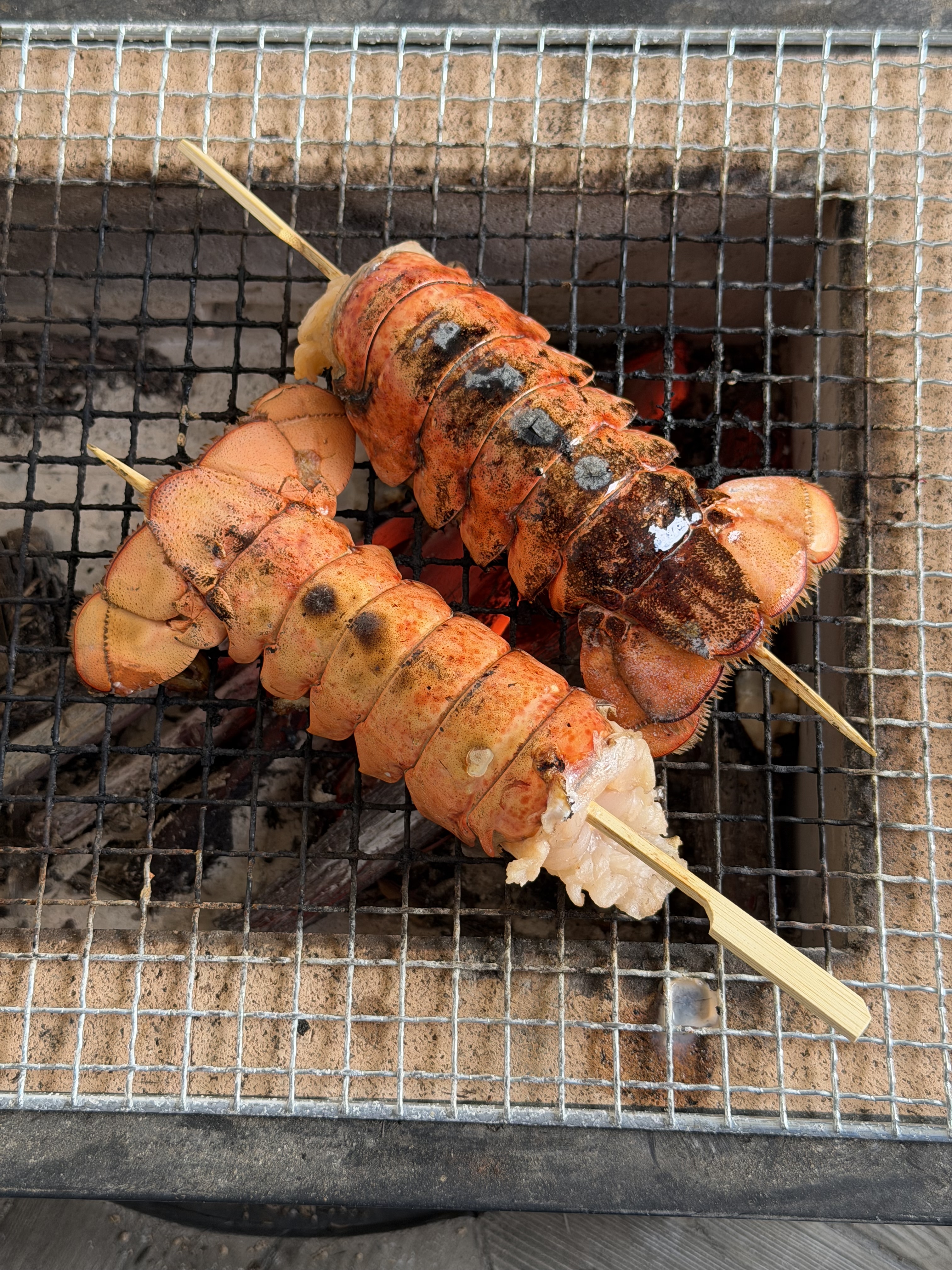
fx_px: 1760
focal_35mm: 48
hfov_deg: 30.3
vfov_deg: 39.7
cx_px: 476
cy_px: 635
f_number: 1.78
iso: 80
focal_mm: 6.76
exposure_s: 1/121
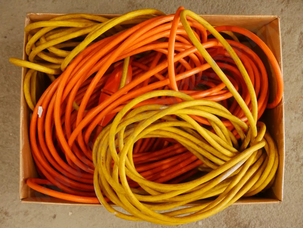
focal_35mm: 64
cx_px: 152
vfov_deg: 22.9
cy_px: 114
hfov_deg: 30.3
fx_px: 560
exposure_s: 1/60
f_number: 5.6
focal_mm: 32
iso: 3200
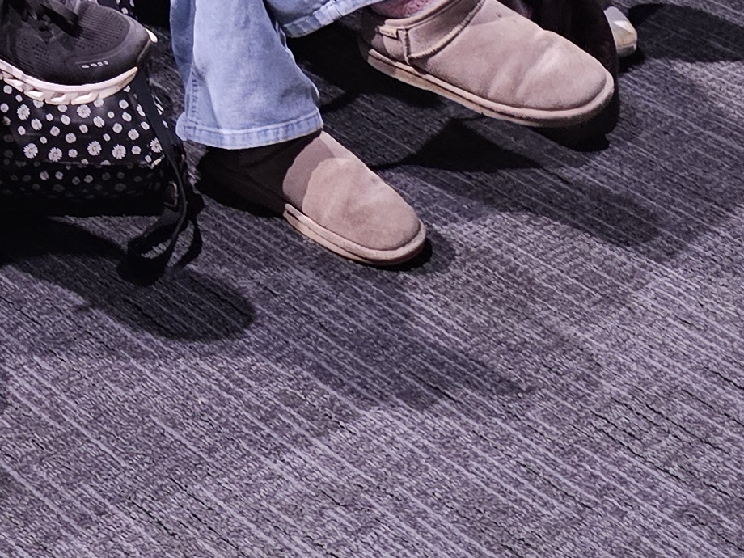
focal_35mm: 100
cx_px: -180
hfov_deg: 18.5
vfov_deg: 12.7
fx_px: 2149
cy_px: -608
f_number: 1.7
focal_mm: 6.3
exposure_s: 1/24
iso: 640
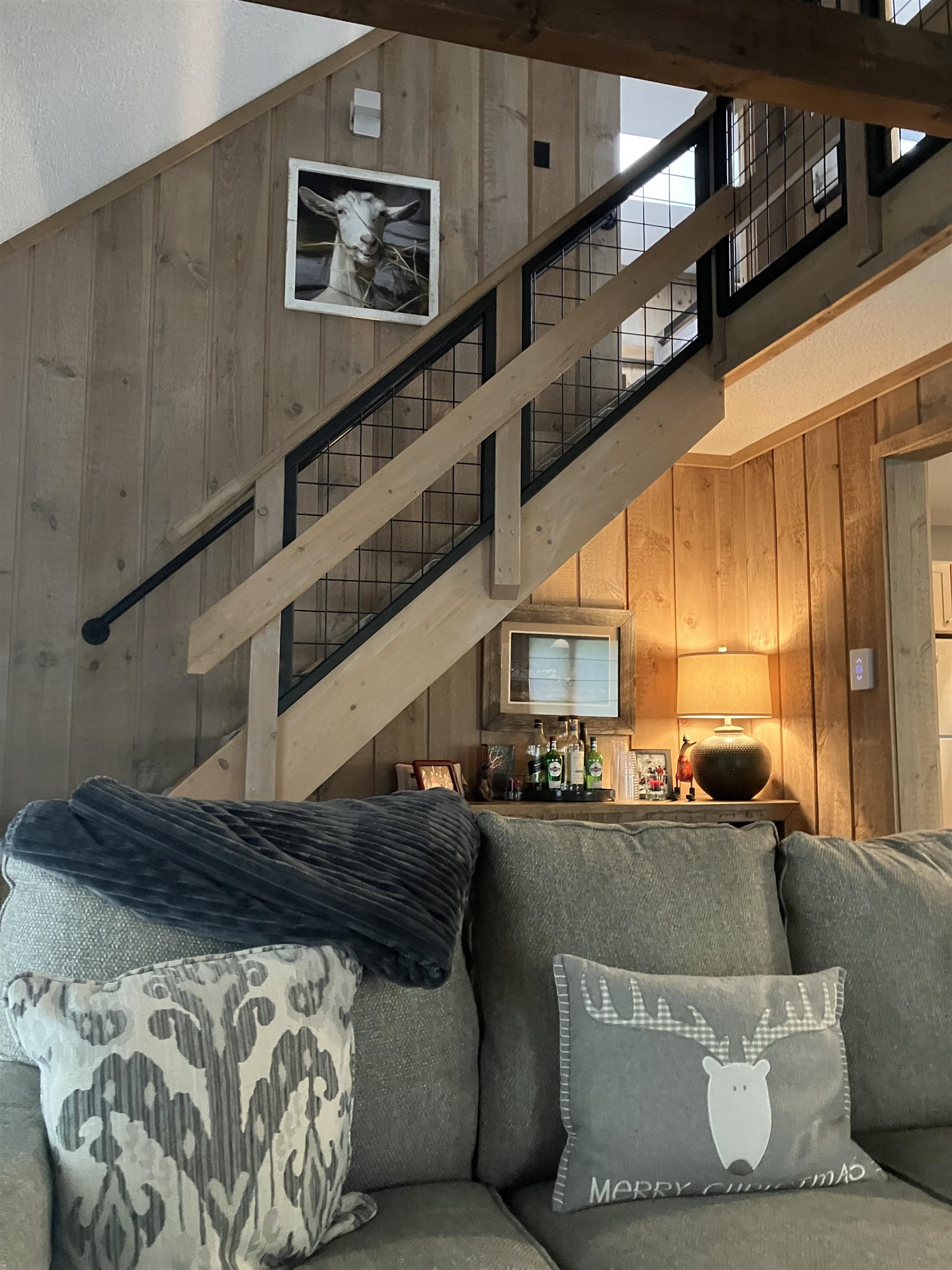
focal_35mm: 28
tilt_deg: +6.6
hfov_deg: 49.7
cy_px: 635
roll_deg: +0.2
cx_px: 476
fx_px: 1027
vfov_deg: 63.4
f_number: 1.8
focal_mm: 3.99
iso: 500
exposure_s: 1/30
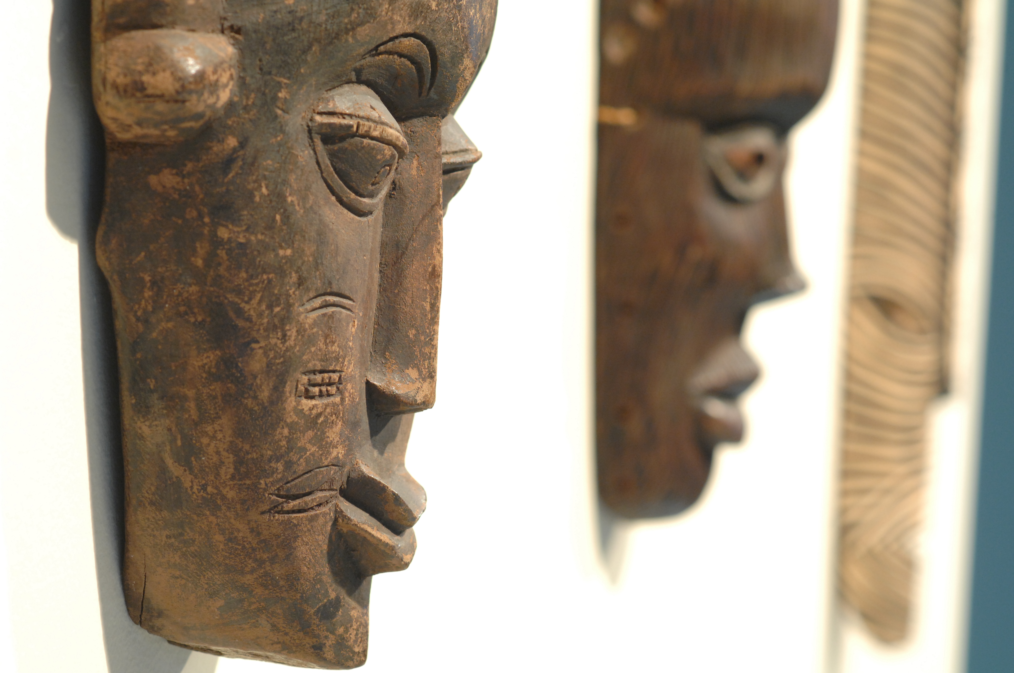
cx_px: 507
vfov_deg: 10.7
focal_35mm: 128
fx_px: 3587
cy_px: 336
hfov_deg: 16.1
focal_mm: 85
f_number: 6.3
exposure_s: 1
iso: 400
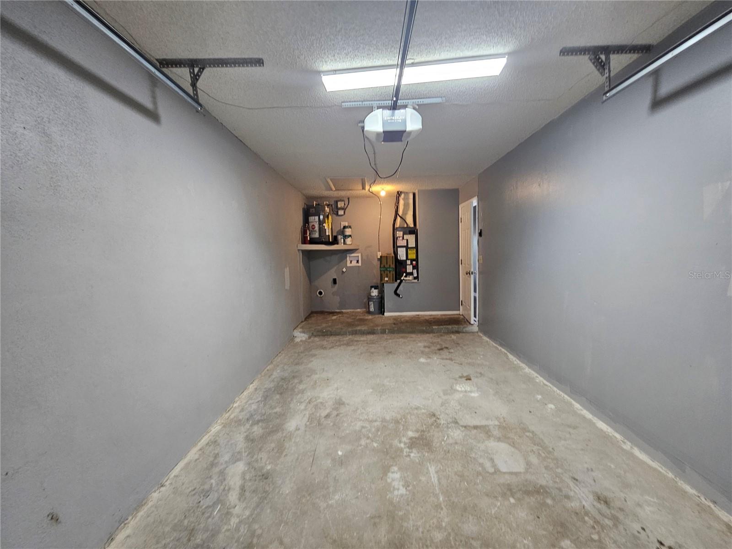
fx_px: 275
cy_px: 274
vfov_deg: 89.9
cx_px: 366
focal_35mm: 13
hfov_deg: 106.2
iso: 200
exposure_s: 1/60
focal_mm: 2.2
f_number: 2.2
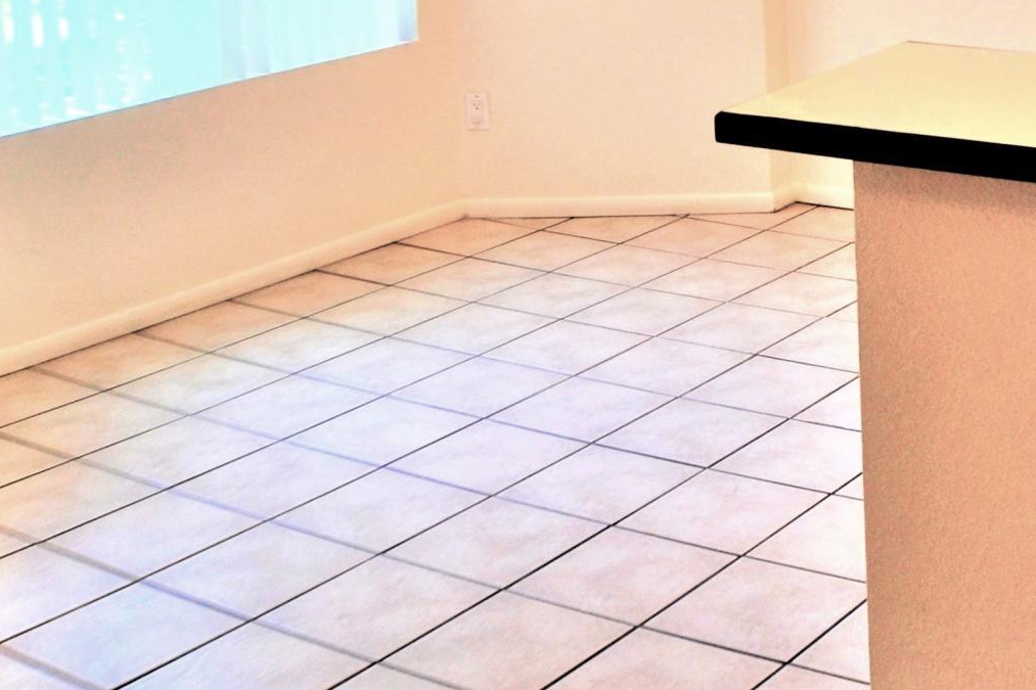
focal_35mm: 80
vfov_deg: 16.4
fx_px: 2302
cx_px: 1155
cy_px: -136
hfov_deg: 23.7
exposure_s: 1/80
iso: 400
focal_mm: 18
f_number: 4.5
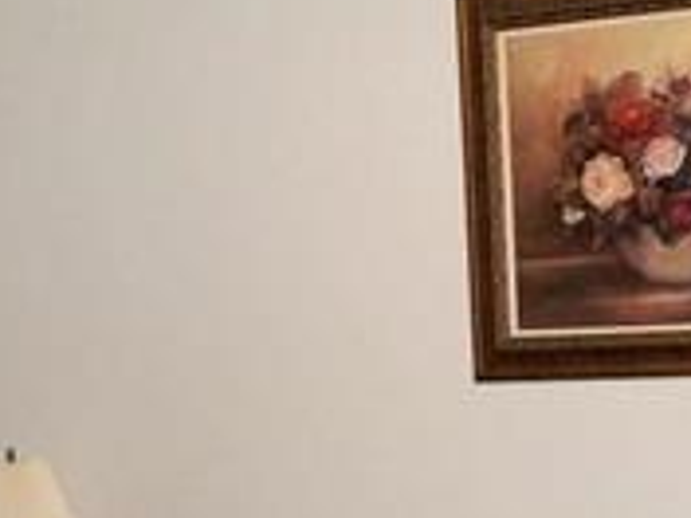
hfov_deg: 21.3
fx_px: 1817
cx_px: 522
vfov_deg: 16.0
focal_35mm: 91
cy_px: 502
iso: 200
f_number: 3.1
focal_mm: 4.5
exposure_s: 1/30
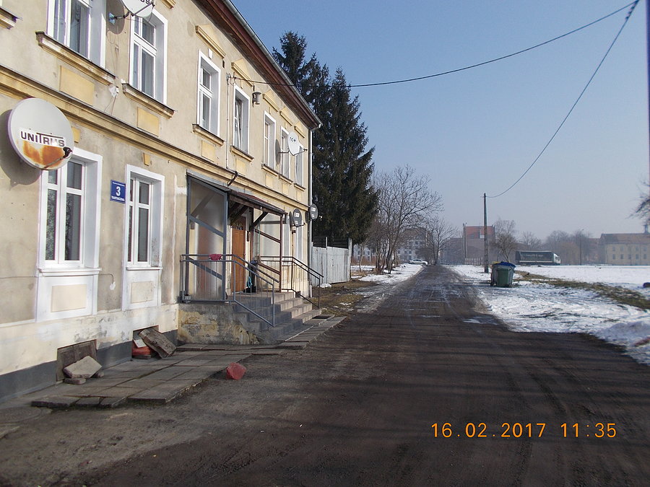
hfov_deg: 67.3
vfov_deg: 53.1
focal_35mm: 26
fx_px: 488
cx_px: 325
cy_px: 244
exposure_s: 1/200
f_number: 8
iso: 80
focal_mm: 4.6
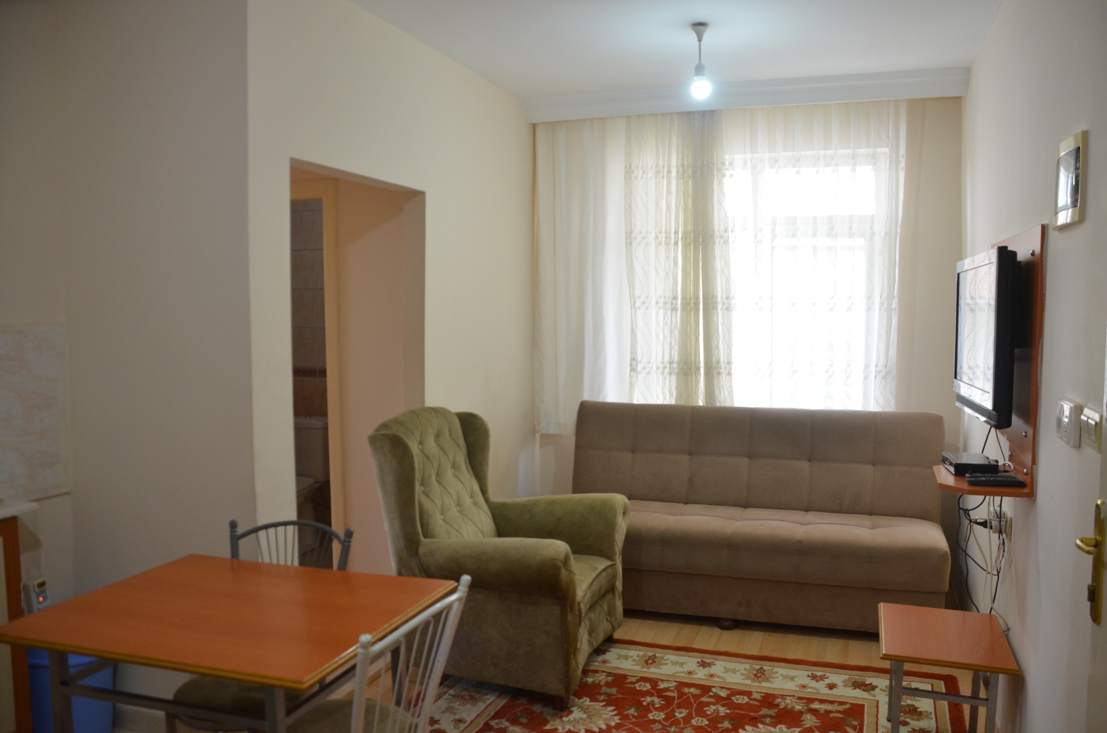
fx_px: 921
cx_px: 554
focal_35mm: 30
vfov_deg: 43.4
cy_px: 366
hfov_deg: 62.0
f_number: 4
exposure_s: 1/60
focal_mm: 20
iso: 640
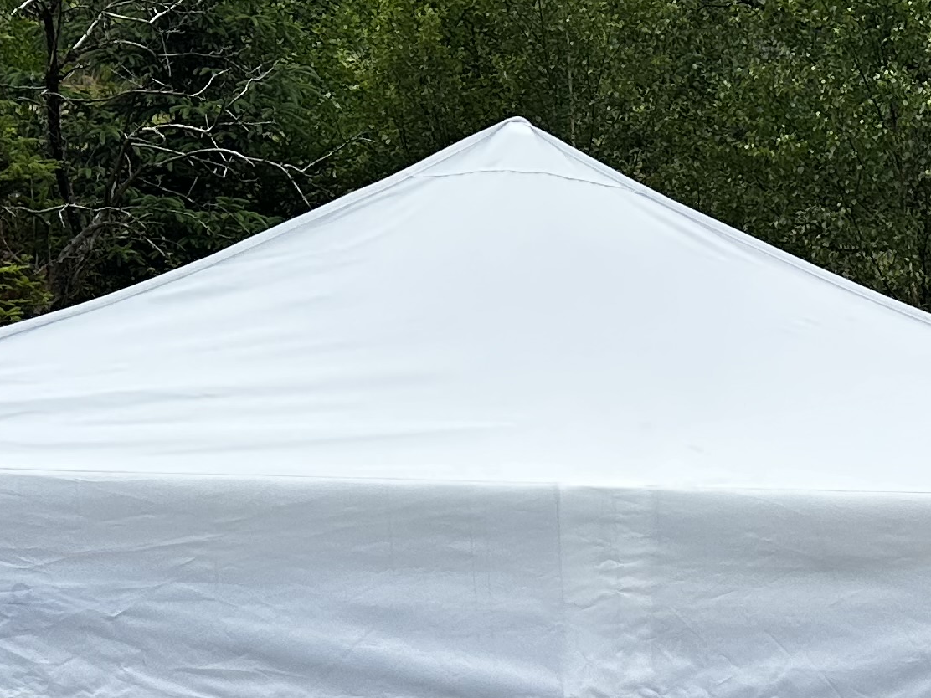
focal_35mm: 87
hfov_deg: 22.0
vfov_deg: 15.7
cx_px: 838
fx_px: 2340
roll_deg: +1.1
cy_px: 1033
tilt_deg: -2.7
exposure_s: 1/1613
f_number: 1.78
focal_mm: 6.86
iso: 80
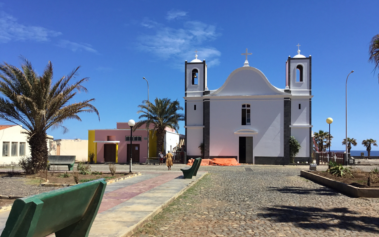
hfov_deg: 58.1
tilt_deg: +2.6
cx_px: 189
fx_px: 341
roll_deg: -0.4
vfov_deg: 38.2
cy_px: 137
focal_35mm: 33
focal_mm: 3.3
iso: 25
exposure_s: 1/1431
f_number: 2.4
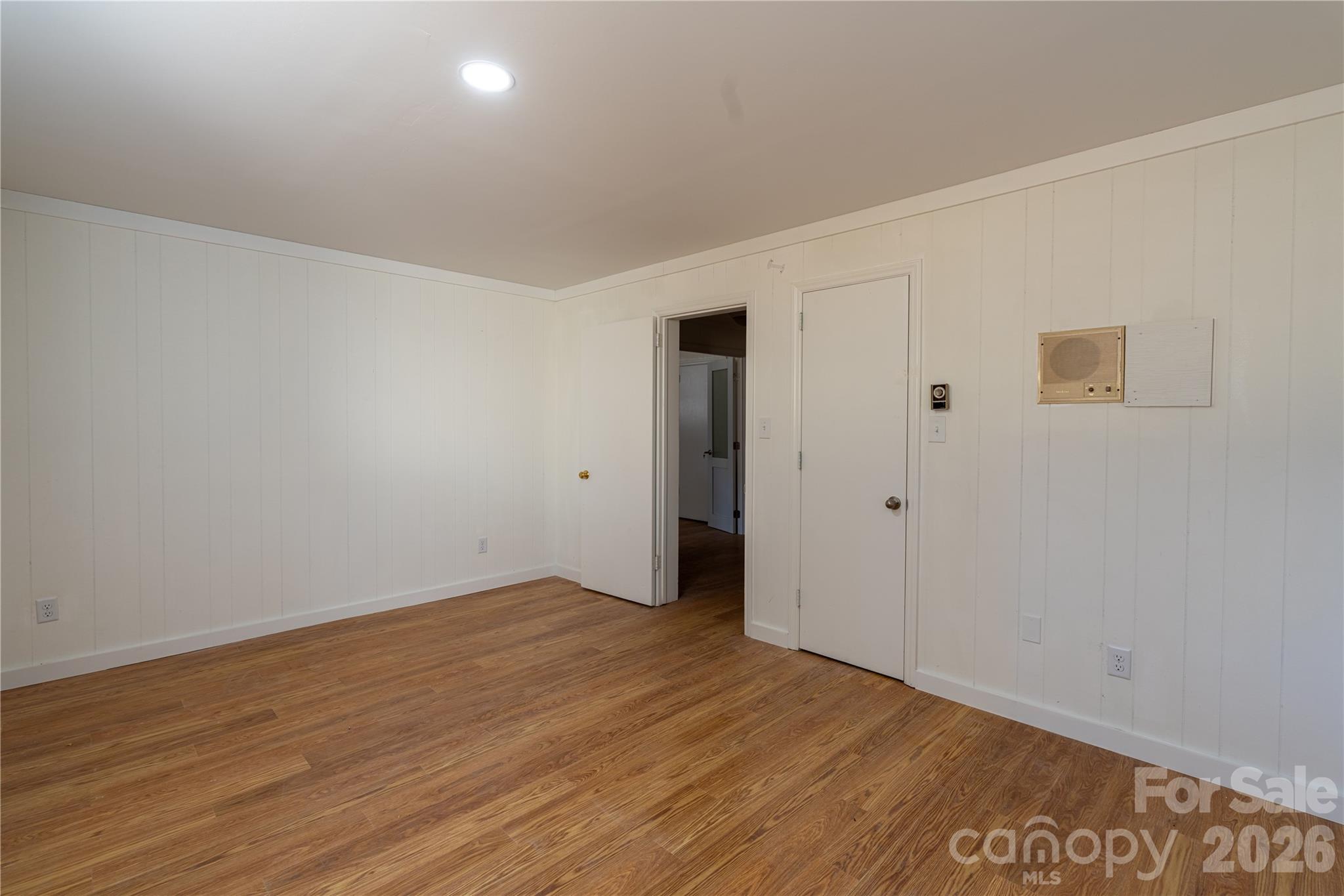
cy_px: 448
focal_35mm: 16
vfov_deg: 73.7
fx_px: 597
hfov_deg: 96.7
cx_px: 672
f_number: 8
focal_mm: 16
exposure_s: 1/50
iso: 200
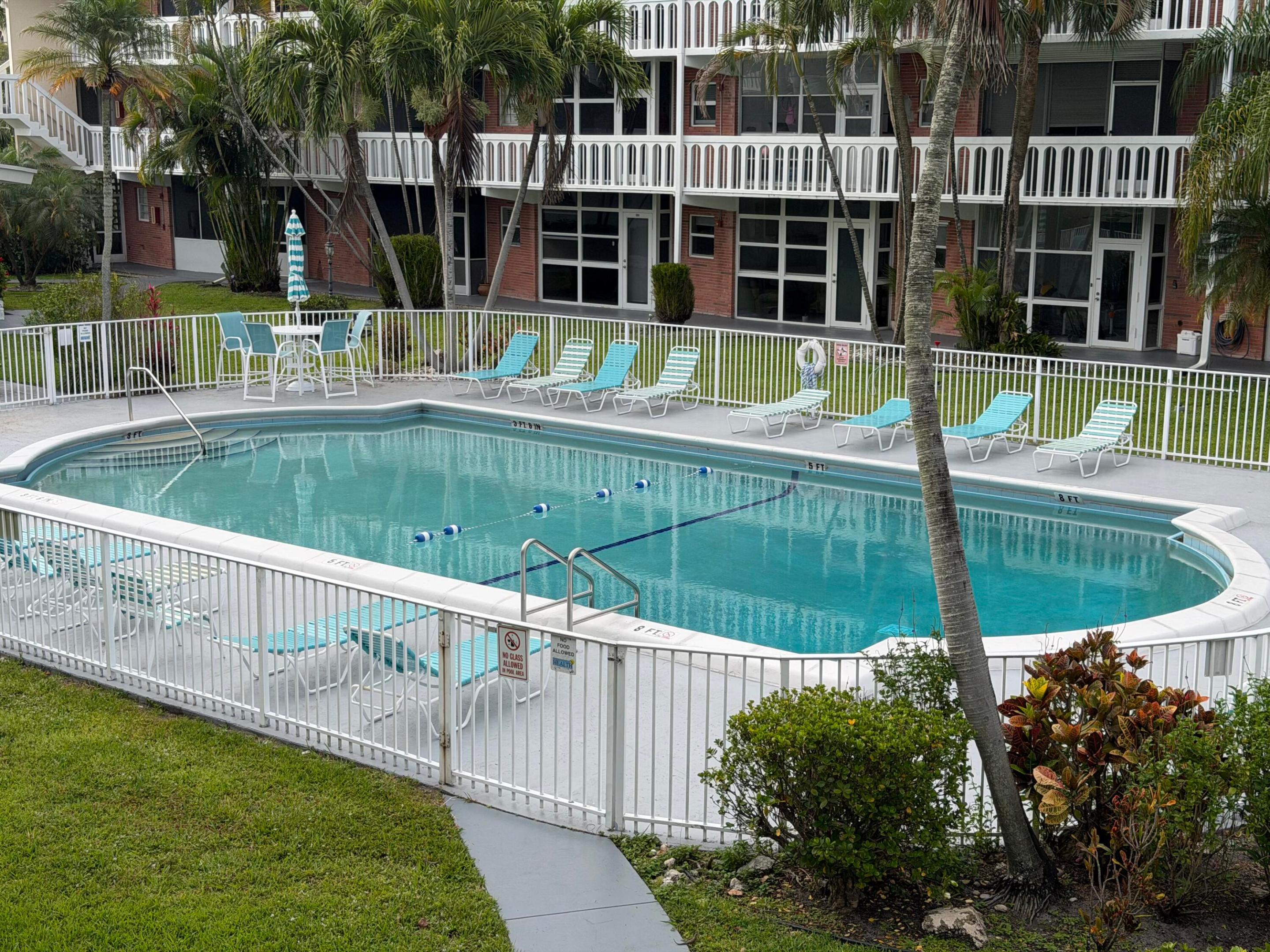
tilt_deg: -11.6
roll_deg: +0.3
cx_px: 635
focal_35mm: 48
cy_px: 476
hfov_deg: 39.7
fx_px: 1761
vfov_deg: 30.3
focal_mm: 6.76
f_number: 1.78
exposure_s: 1/2494
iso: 80
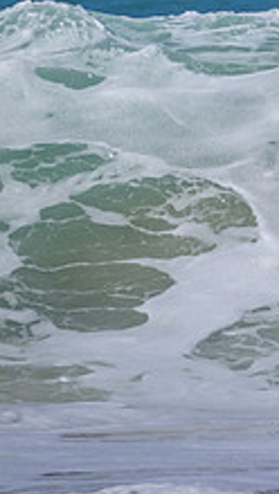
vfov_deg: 1.0
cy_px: 98
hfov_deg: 0.5
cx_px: 612
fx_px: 29061
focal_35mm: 2213
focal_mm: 800
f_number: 11
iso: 800
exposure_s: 1/2000
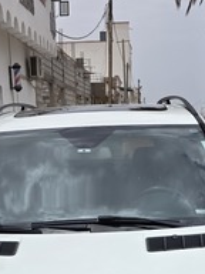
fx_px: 569
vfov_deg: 23.2
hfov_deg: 20.4
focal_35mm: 72
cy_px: 377
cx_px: 71
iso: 50
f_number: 1.7
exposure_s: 1/7944
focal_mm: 6.3
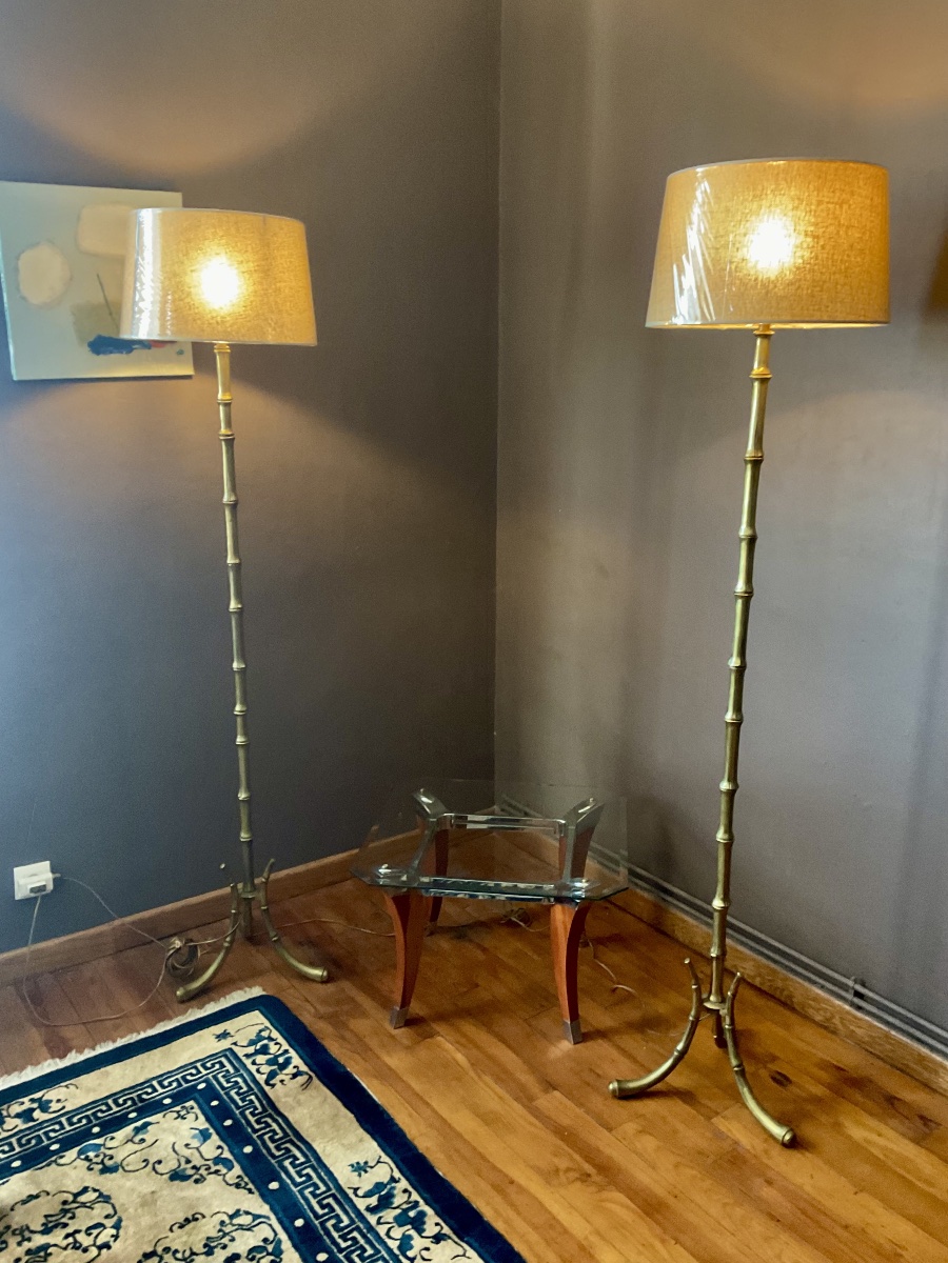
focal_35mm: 29
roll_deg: +0.0
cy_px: 632
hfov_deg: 48.2
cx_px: 474
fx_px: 1059
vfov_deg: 61.7
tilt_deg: -11.9
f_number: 1.8
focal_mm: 3
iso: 200
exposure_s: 1/33
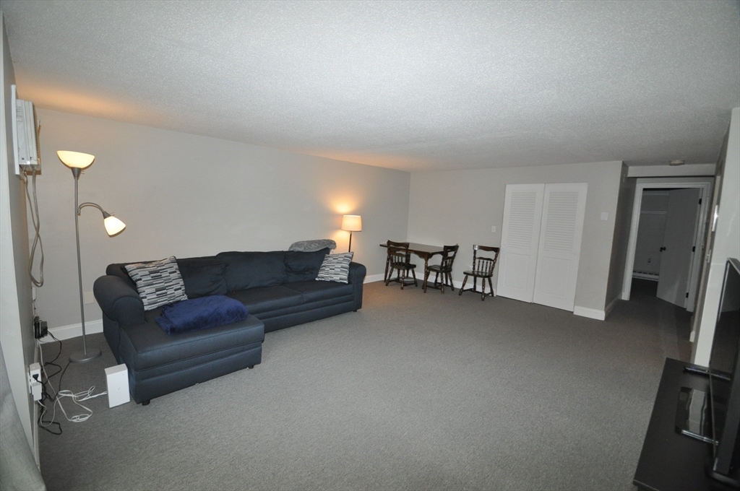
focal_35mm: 15
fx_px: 308
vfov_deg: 77.2
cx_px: 370
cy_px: 246
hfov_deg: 100.5
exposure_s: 1/60
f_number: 4
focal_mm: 10
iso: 800
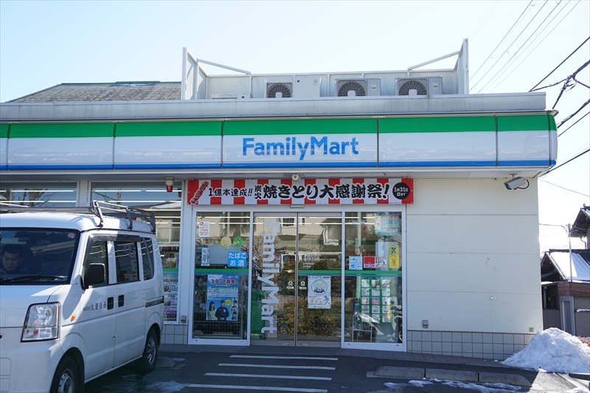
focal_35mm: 40
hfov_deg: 48.4
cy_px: 196
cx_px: 295
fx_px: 656
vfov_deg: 33.4
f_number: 4
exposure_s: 1/400
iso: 100
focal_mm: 27
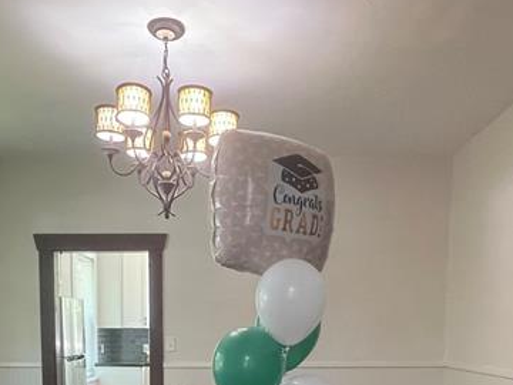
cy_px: 395
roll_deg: +0.4
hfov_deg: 50.1
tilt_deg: -6.0
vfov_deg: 34.7
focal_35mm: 37
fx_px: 548
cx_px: 238
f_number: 1.8
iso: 500
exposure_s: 1/60
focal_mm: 1.57
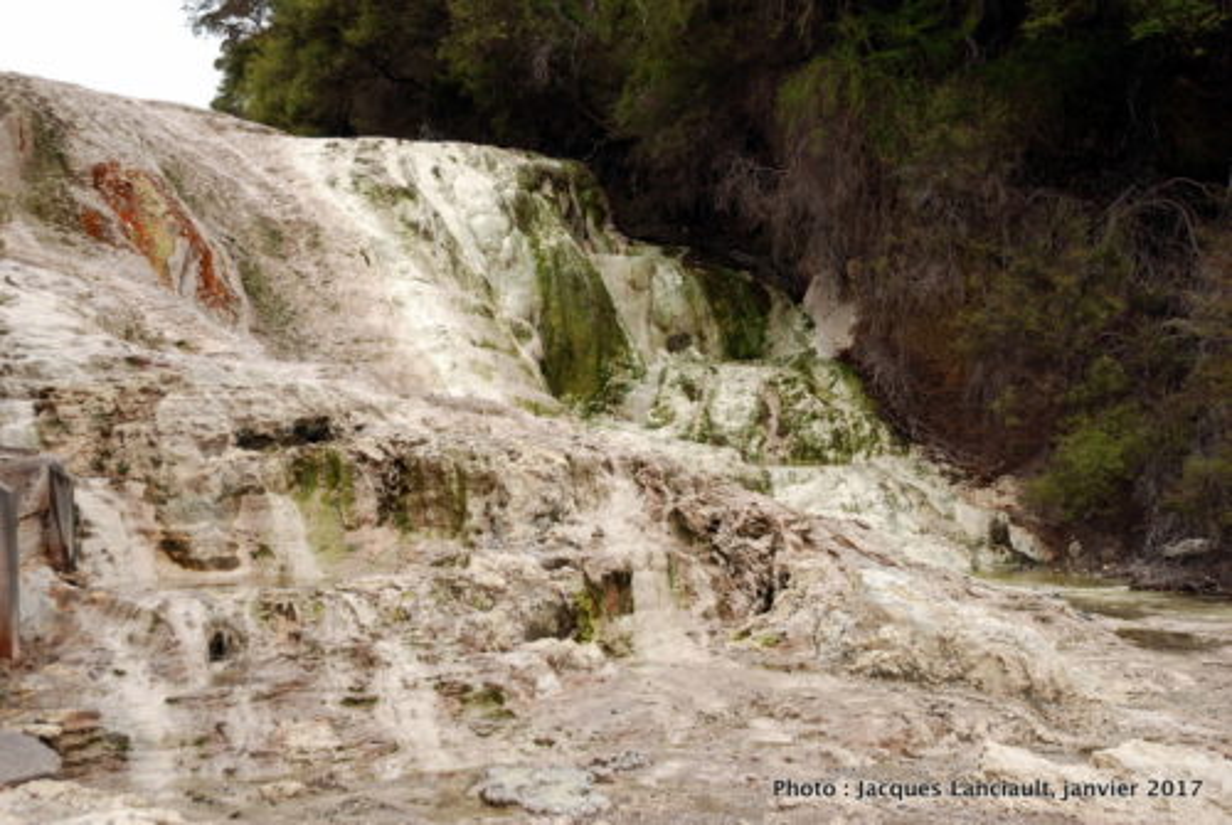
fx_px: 1594
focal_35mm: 46
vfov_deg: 29.0
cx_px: 616
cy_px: 412
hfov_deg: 42.3
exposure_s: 1/125
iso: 100
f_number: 5.6
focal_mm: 31
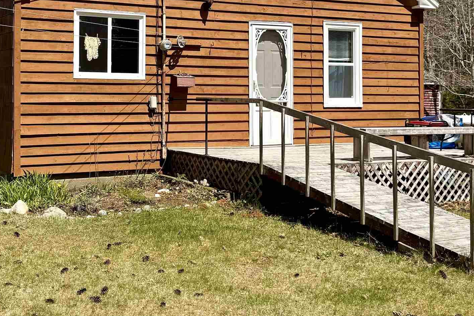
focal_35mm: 54
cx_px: 156
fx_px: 711
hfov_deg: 36.5
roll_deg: -1.2
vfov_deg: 24.8
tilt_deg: +1.2
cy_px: 80
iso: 80
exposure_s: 1/5714
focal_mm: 6.76
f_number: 1.78
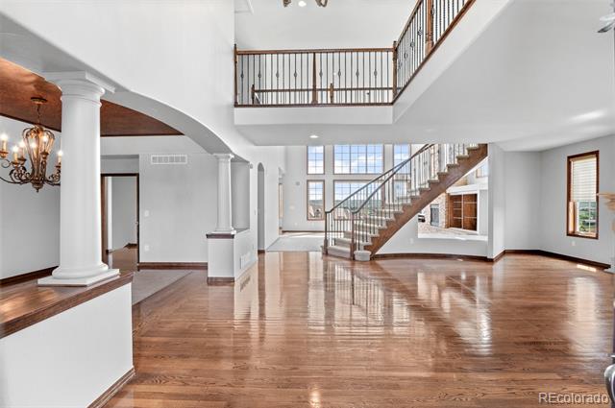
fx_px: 290
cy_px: 204
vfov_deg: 70.3
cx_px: 308
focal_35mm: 17
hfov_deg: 93.3
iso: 400
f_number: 8
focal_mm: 17
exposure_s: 1/20
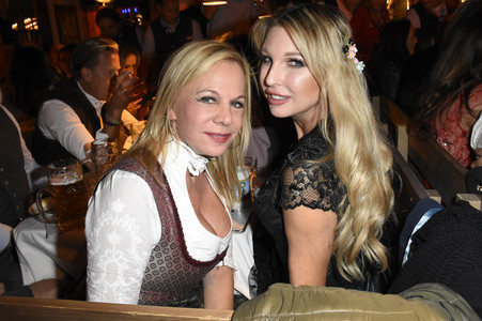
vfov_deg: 43.5
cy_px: 160
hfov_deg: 62.0
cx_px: 241
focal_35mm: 30
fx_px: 401
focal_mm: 20
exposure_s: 1/60
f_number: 6.3
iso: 3200
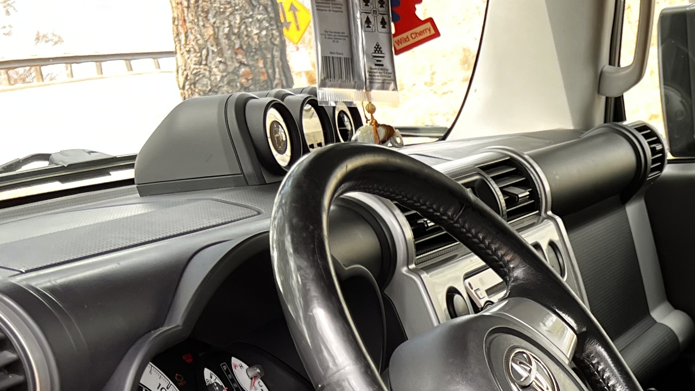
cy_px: 584
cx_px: 879
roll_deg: +2.5
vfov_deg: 14.3
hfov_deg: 23.9
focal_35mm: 79
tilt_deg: -18.9
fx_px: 1456
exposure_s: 1/121
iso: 50
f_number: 1.5
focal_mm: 5.7
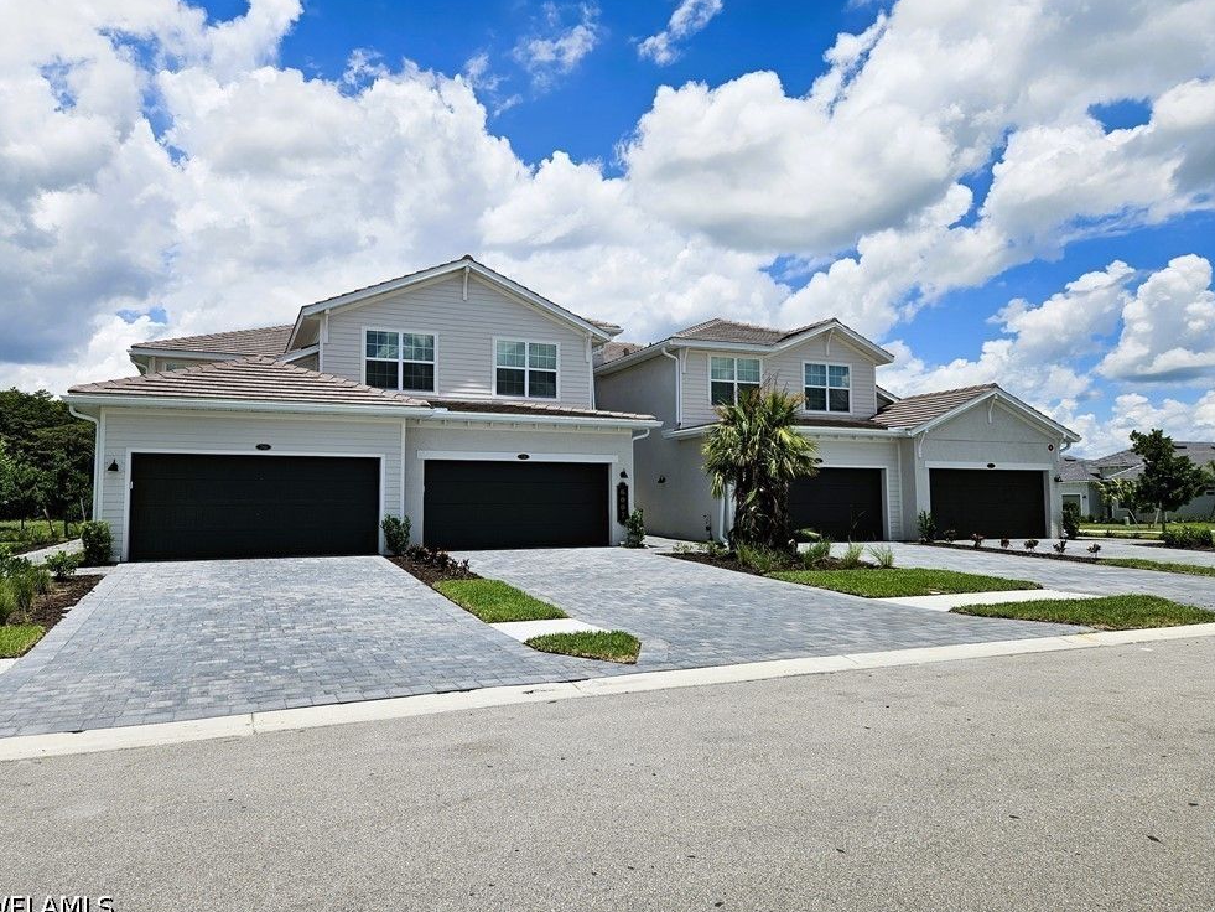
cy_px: 451
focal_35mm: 24
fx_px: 842
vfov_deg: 56.8
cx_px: 592
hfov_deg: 71.6
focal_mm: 5.4
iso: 25
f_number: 1.8
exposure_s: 1/3977
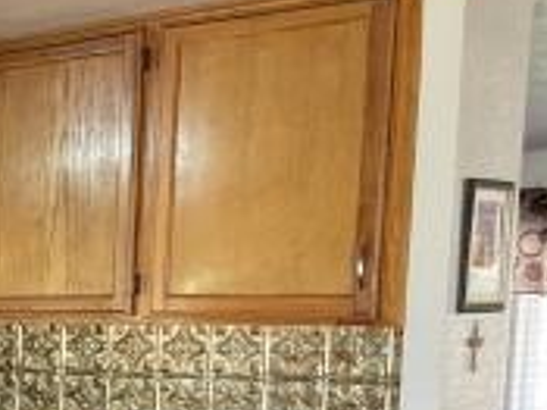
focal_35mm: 95
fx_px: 1500
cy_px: 507
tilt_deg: -8.3
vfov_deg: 15.0
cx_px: -316
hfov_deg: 18.0
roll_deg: -0.8
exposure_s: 1/40
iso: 400
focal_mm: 4.25
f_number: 1.8
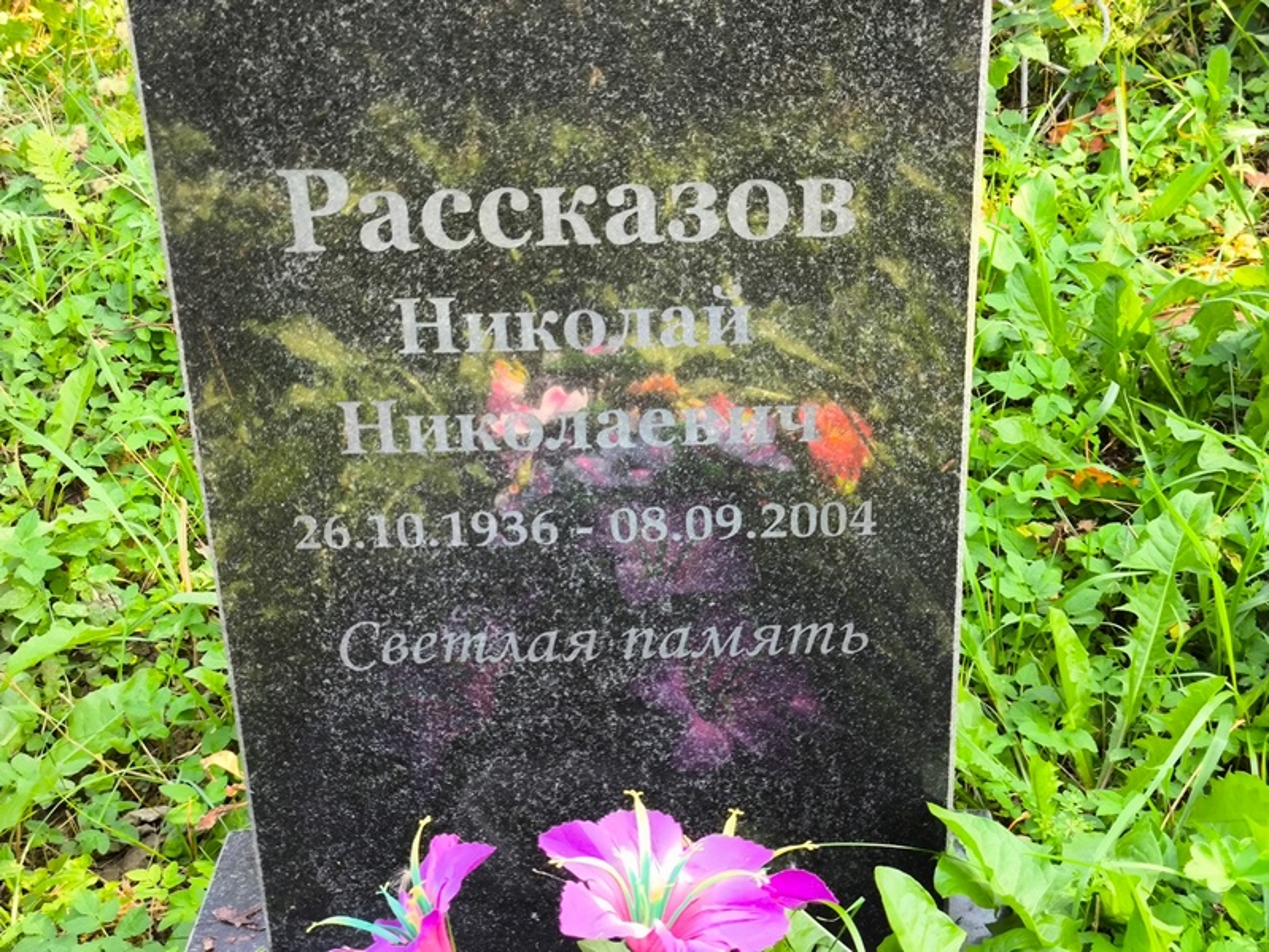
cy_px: 476
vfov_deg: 29.1
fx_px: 1834
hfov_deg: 38.2
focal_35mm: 50
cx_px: 634
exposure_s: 1/120
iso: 80
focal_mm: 4.71
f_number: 1.7
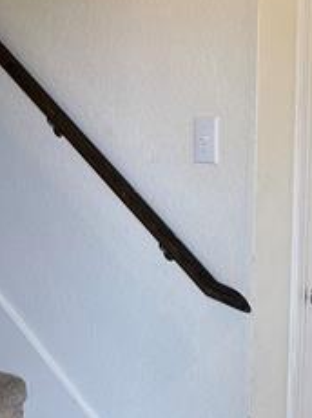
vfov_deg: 22.5
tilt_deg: -7.7
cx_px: 403
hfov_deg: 16.1
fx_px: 1047
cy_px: 236
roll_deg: -3.0
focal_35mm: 87
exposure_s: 1/120
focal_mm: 5.7
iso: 50
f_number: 1.5
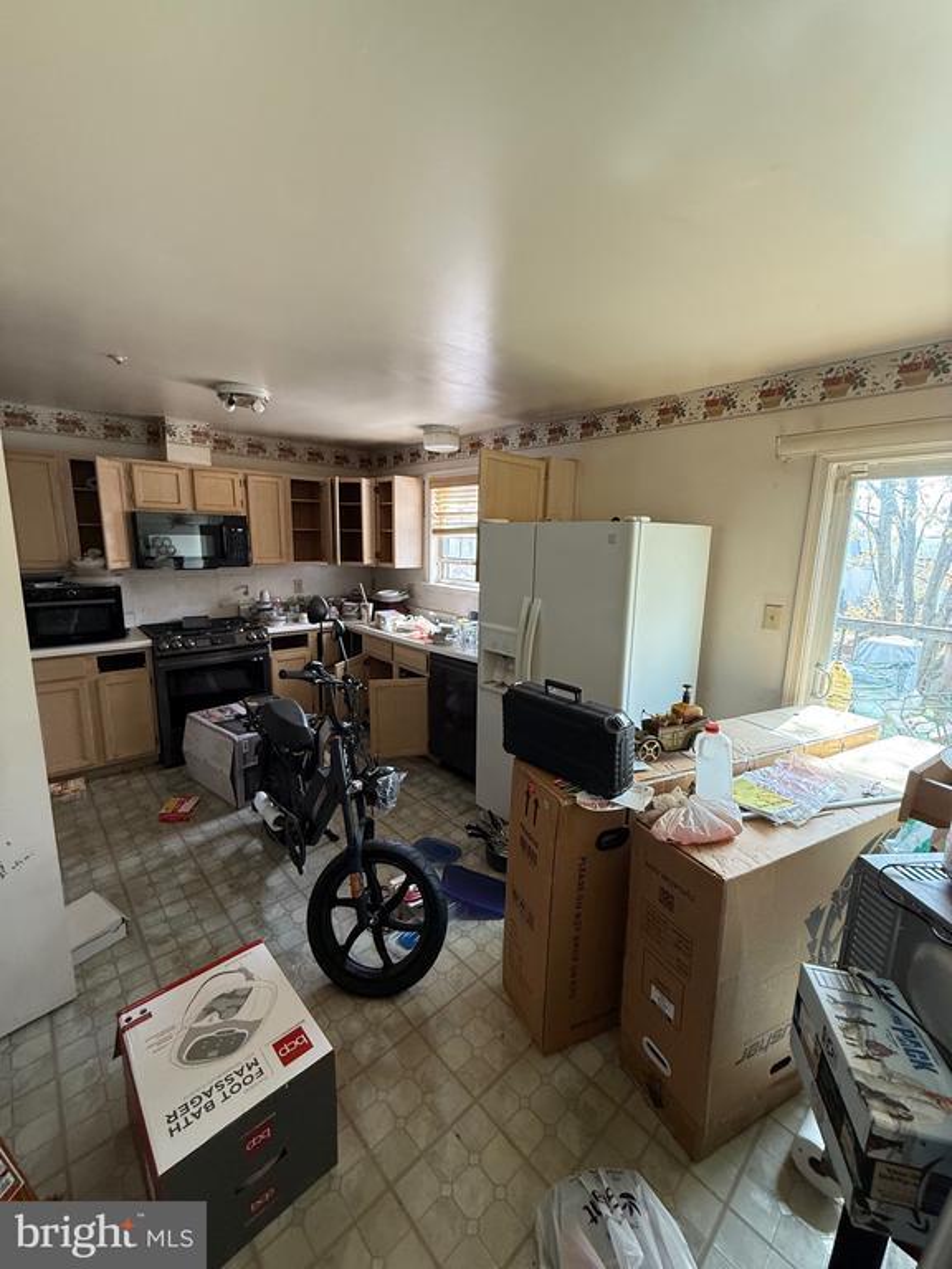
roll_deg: -1.8
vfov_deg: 102.1
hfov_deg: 85.7
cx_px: 476
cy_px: 634
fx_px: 513
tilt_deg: -7.6
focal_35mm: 14
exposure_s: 1/99
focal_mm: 2.22
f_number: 2.2
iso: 250
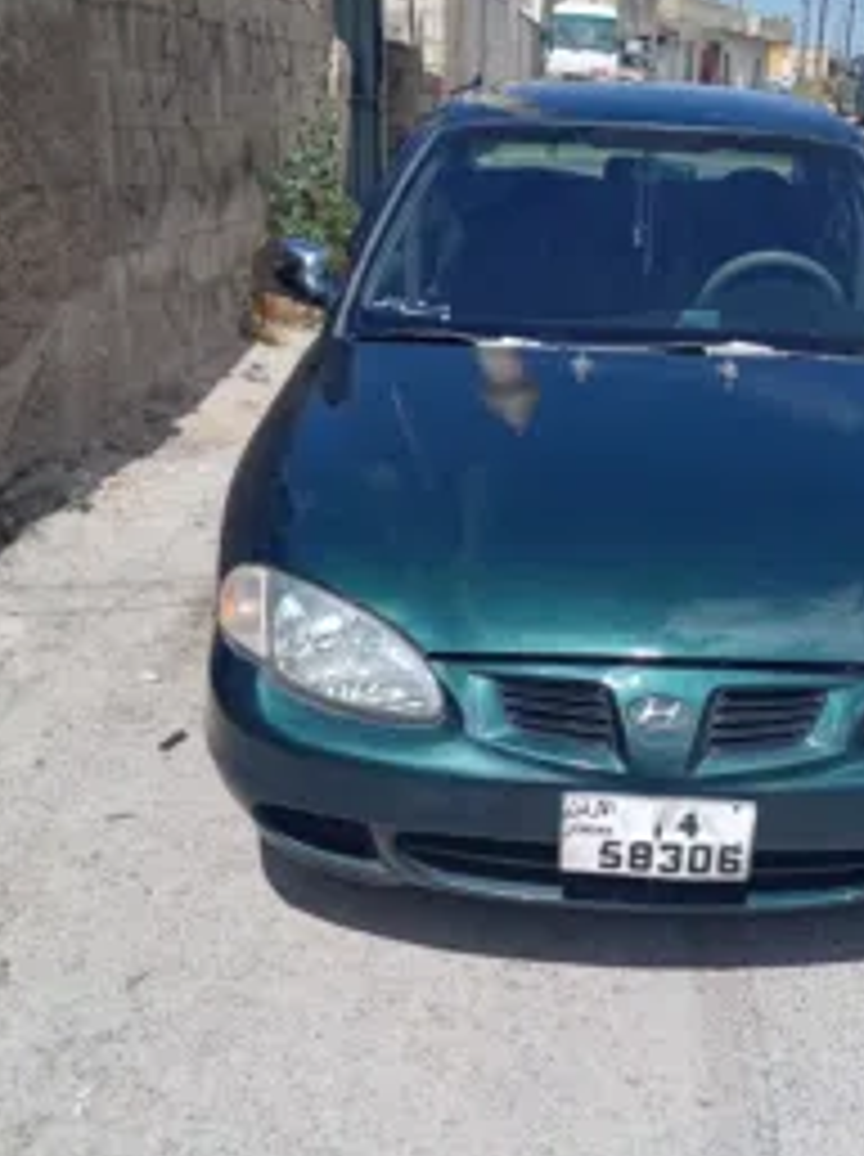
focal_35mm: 39
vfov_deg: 47.9
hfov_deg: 36.2
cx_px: 603
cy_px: 618
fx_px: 1301
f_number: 1.8
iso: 105
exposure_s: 1/1610
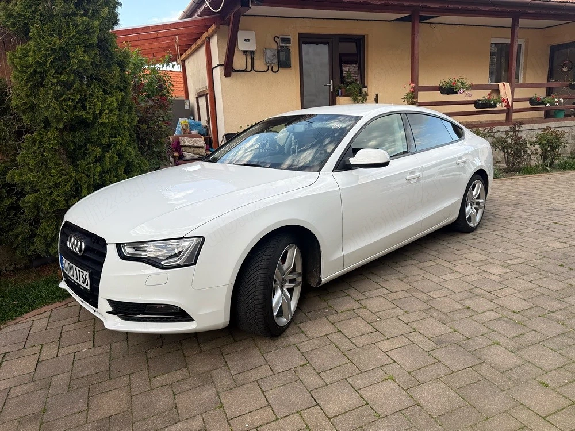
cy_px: 216
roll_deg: +2.8
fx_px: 399
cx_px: 288
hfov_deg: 71.6
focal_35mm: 24
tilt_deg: -12.6
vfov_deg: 56.8
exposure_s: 1/559
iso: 80
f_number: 1.78
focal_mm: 6.76
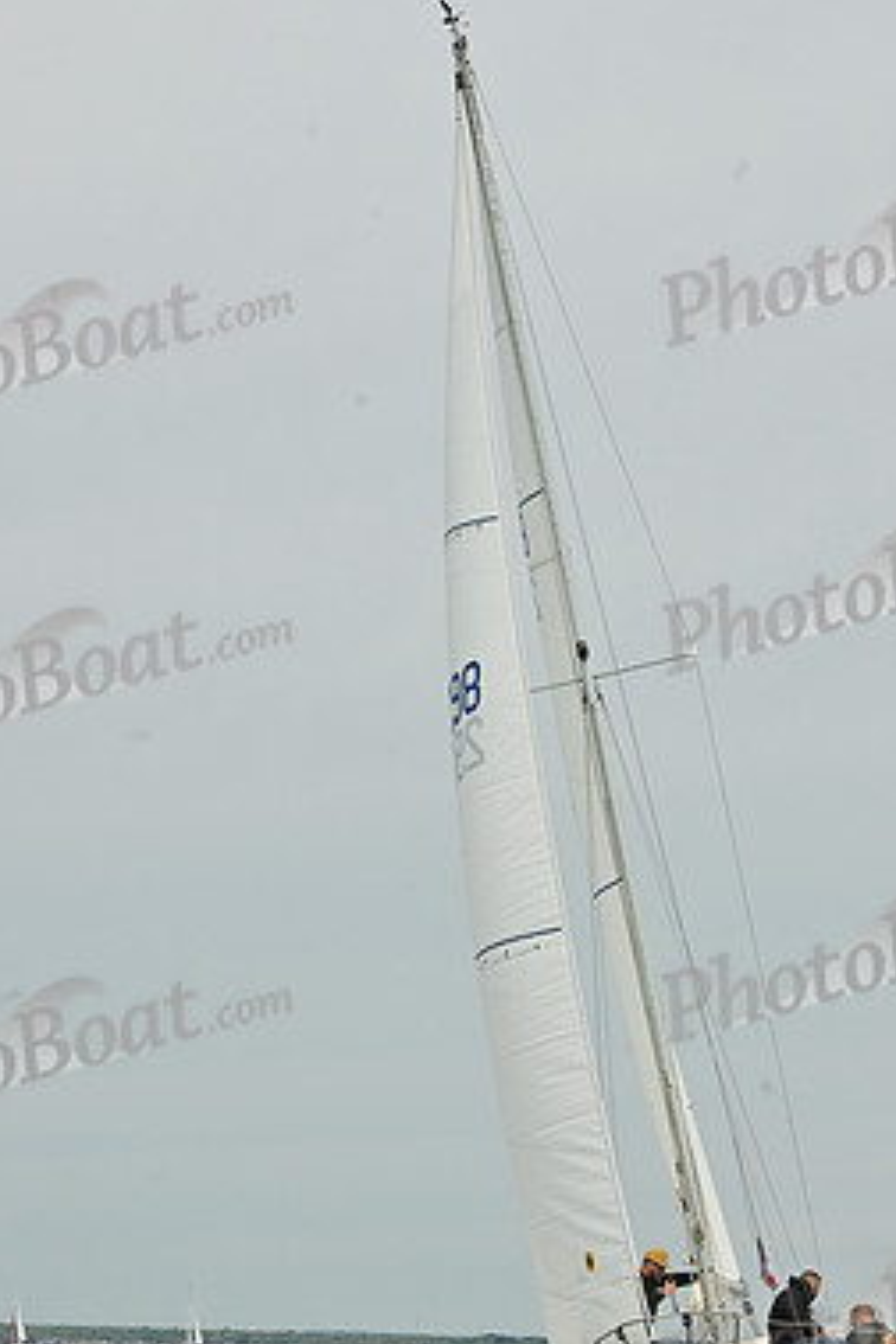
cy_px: 818
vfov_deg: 12.8
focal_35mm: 161
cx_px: 478
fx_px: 6010
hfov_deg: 8.5
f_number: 13
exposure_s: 1/800
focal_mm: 105
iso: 320
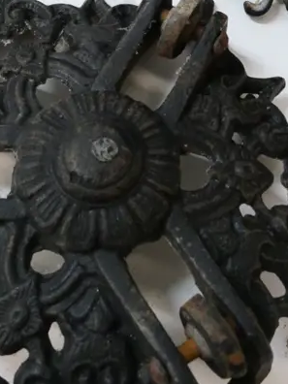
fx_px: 688
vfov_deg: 29.6
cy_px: 23
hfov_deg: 23.6
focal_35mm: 62
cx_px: 108
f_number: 5.6
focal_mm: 12
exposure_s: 1/80
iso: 3200
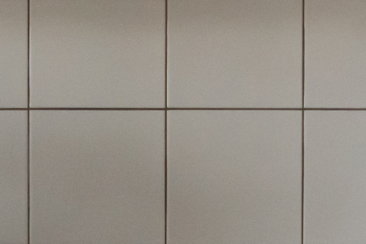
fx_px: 2836
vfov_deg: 4.9
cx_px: -265
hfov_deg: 7.2
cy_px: 440
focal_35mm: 279
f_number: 2.8
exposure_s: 1/160
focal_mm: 28
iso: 1000
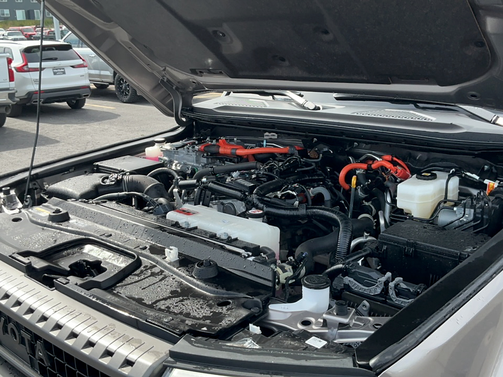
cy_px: 188
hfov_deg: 60.0
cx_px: 252
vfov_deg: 46.8
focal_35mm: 30
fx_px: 436
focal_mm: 3
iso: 25
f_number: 1.8
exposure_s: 1/514
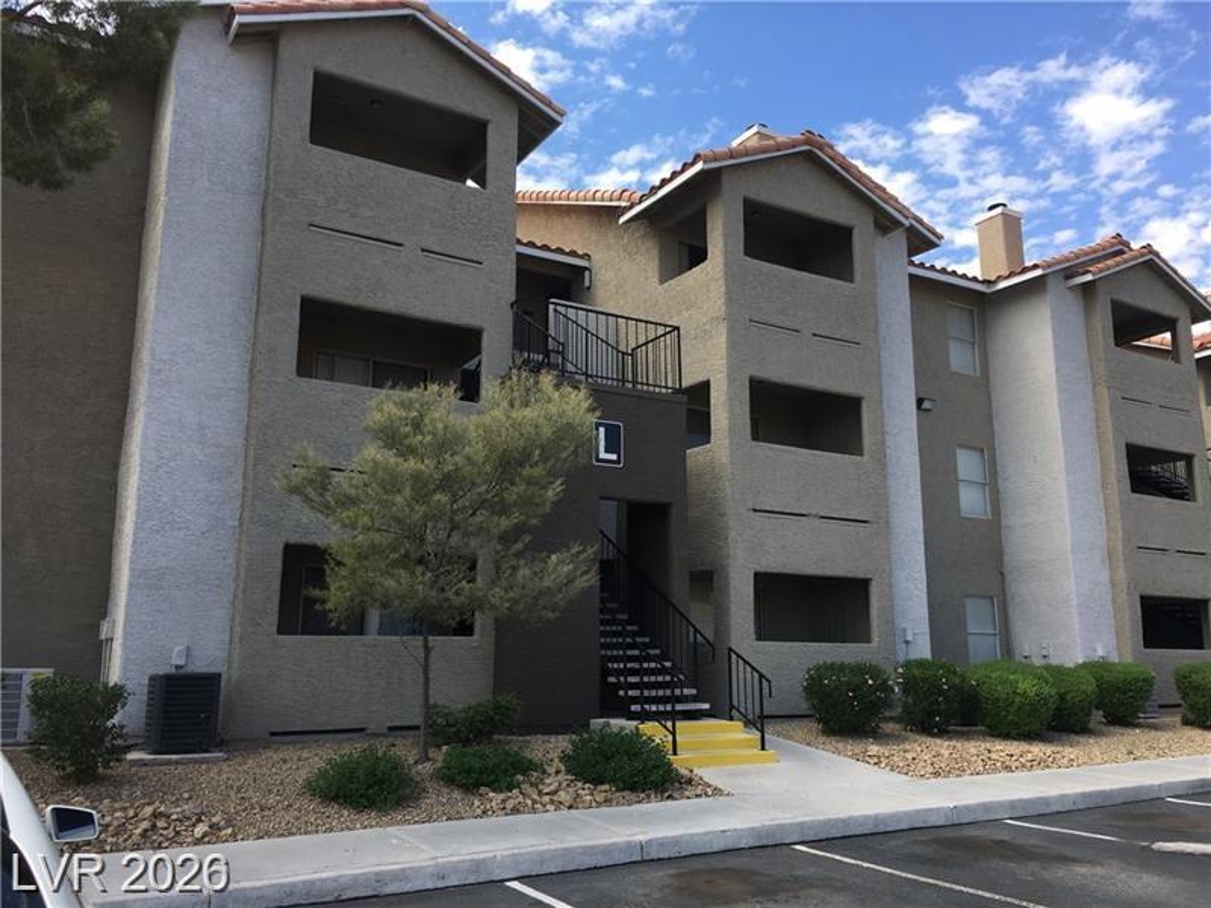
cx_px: 606
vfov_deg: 48.2
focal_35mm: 29
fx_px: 1015
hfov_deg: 61.7
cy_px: 454
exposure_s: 1/725
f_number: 2.2
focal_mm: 4.15
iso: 25
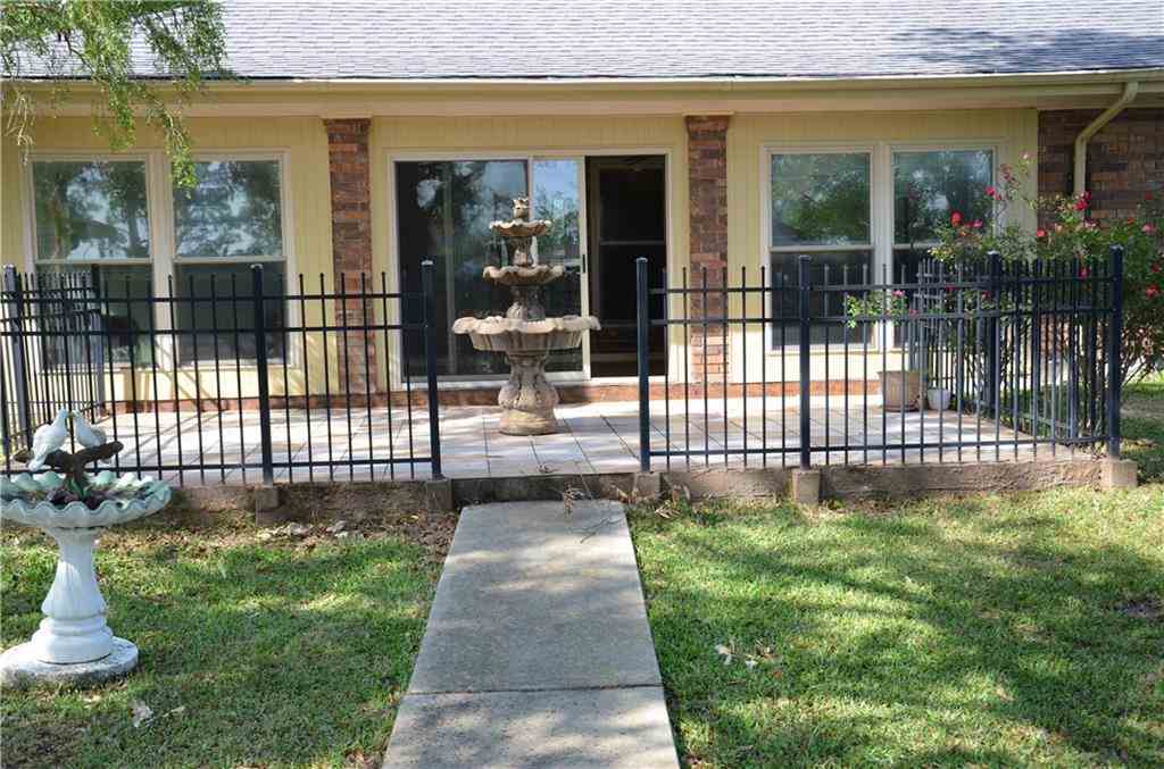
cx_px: 582
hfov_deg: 46.5
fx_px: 1354
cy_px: 384
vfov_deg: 31.7
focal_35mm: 42
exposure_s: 1/200
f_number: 7.1
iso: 200
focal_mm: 28
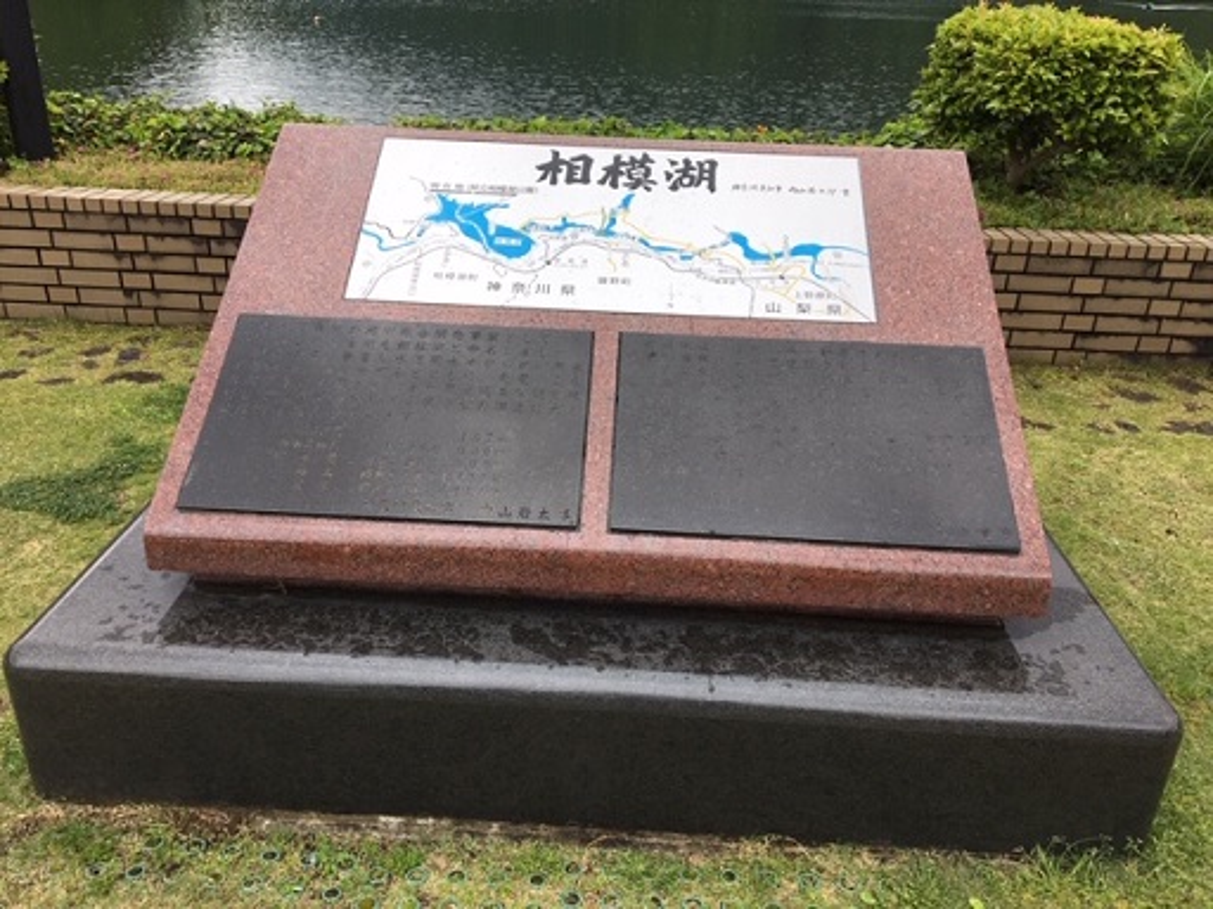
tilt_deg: -24.4
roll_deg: -2.5
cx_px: 606
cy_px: 454
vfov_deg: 48.2
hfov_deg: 61.7
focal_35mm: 29
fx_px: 1016
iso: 25
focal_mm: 4.15
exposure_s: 1/553
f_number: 2.2
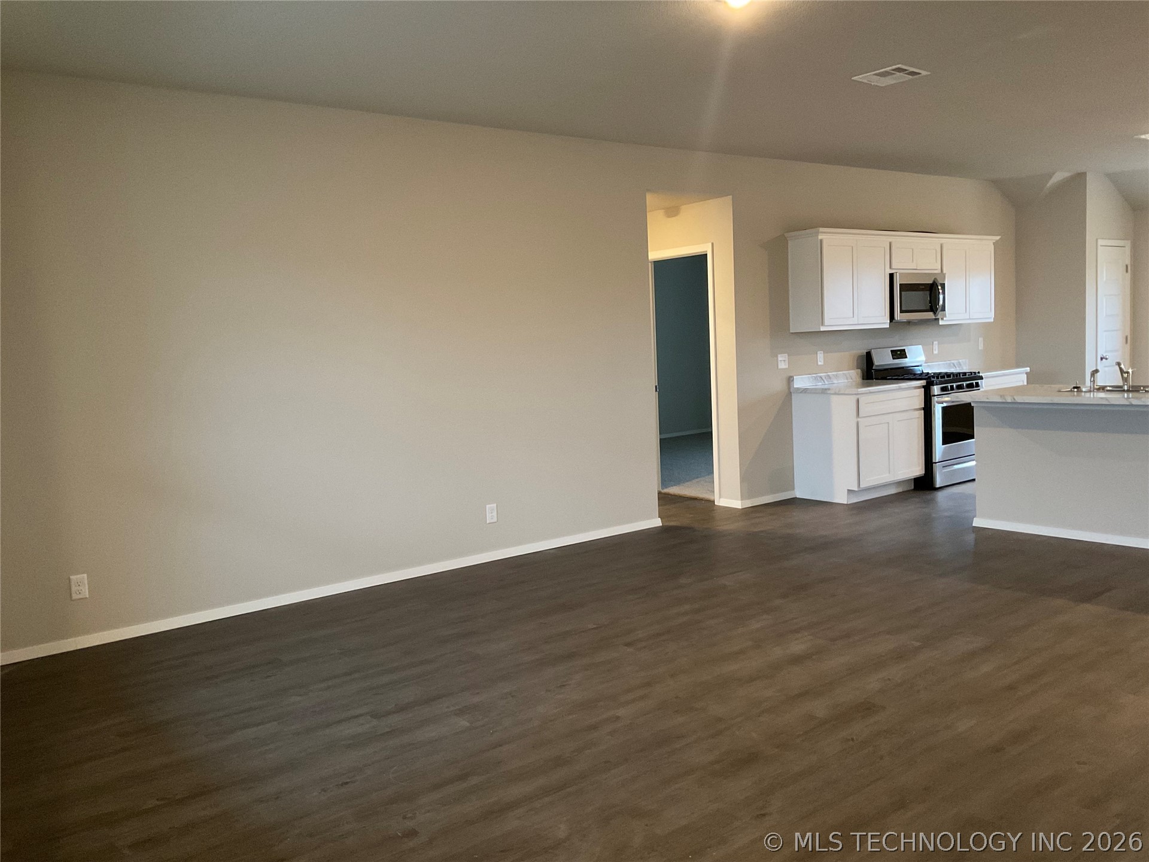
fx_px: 963
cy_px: 431
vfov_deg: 48.2
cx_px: 574
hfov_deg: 61.7
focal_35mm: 29
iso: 320
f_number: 1.8
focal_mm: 3
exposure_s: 1/40
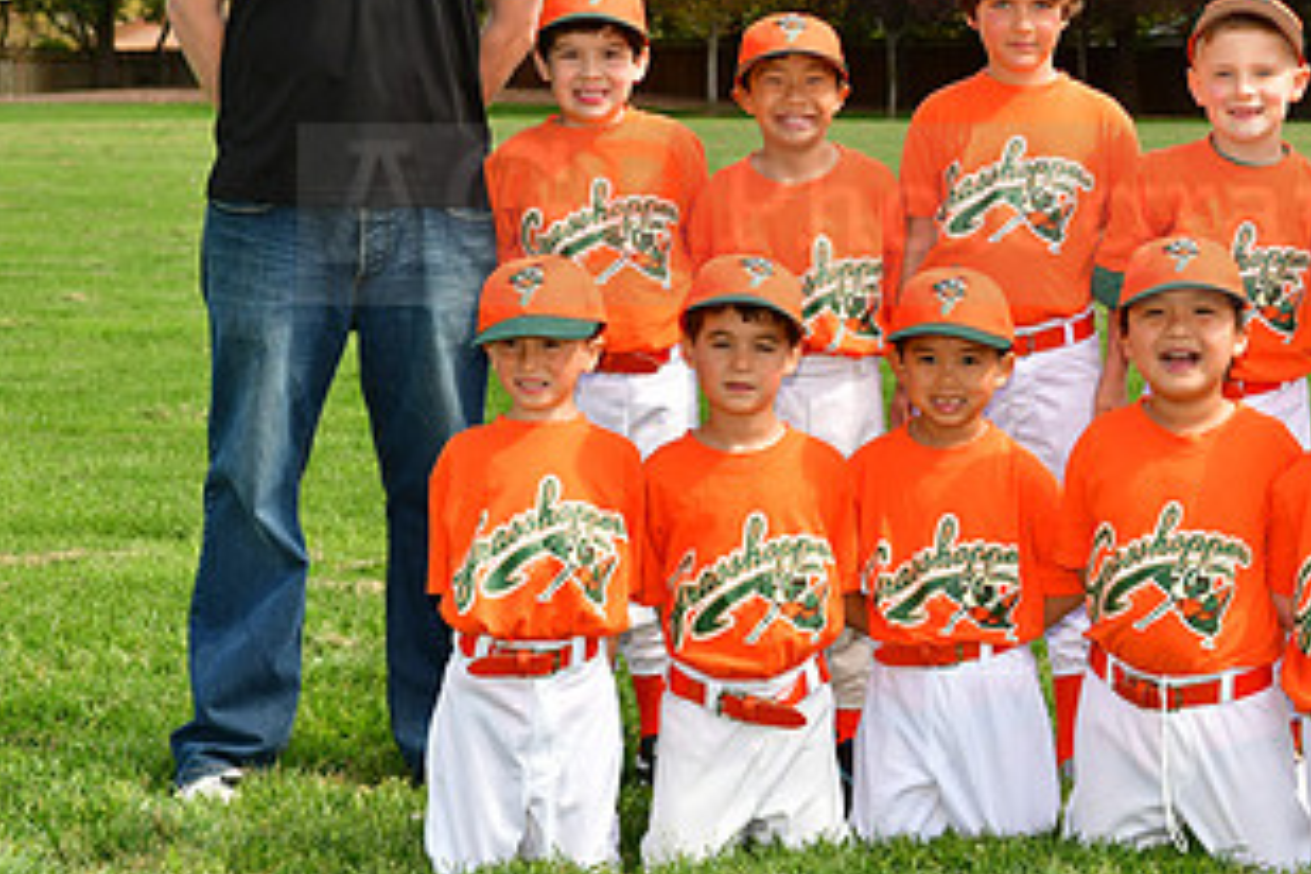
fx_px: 3896
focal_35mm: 107
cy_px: 180
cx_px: 1010
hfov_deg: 19.0
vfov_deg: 12.7
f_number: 5
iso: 200
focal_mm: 38
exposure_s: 1/500
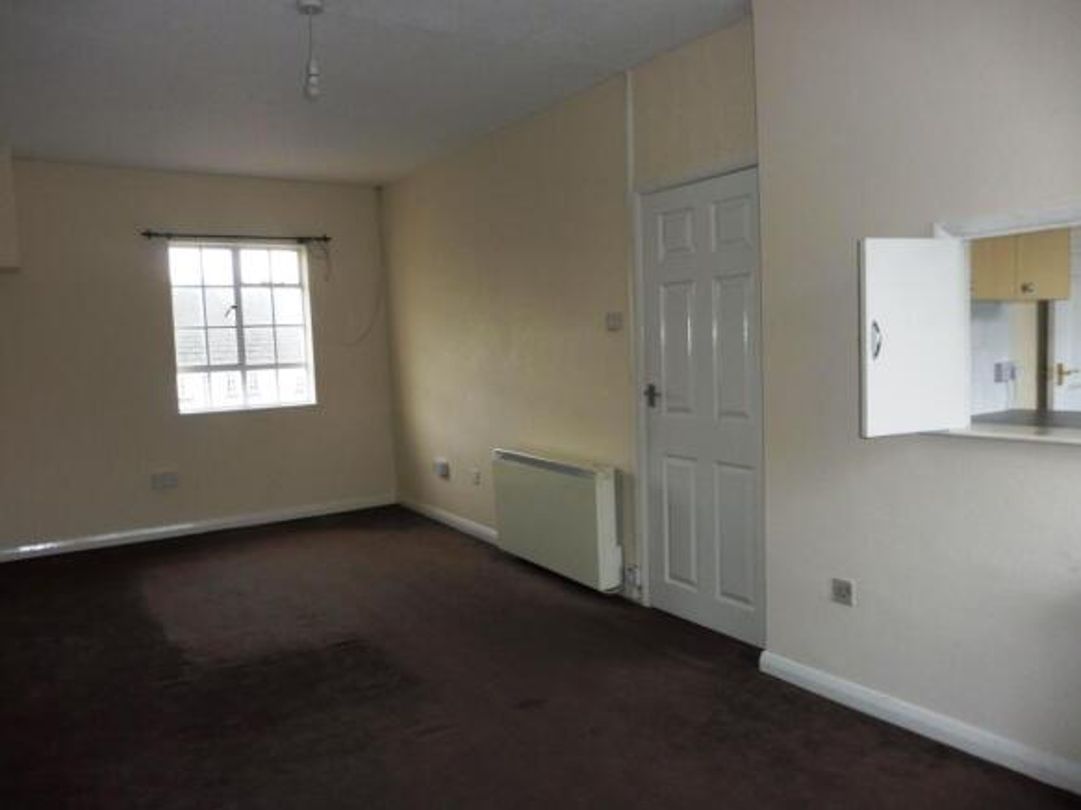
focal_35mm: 24
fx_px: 749
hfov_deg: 71.6
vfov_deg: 56.8
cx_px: 540
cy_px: 405
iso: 200
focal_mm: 4.3
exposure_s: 1/60
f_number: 3.3
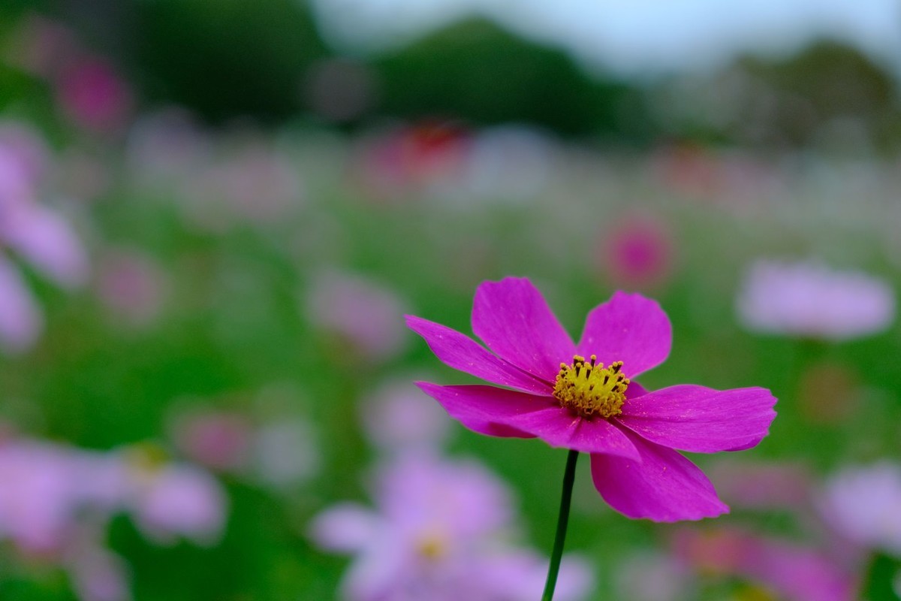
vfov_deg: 16.5
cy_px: 300
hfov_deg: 24.5
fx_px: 2077
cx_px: 450
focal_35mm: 83
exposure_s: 1/1250
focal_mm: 55
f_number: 4
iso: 640
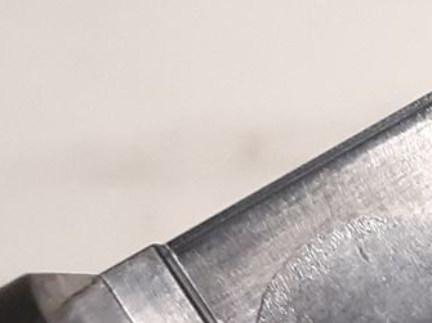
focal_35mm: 159
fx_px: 1984
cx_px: 634
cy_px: 49
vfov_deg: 9.3
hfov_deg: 11.9
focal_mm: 3.93
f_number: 1.7
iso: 250
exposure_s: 1/50
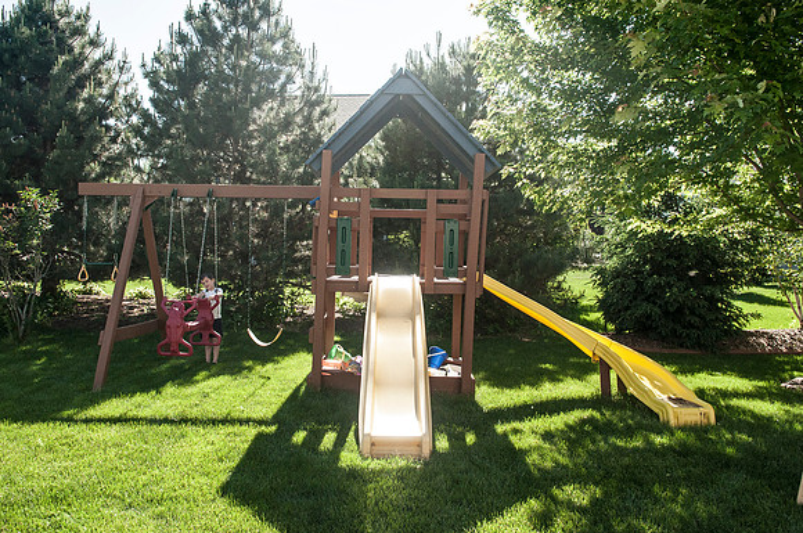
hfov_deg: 67.5
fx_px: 601
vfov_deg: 47.8
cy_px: 266
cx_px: 402
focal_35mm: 27
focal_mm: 18
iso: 400
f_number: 5
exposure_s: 1/2000
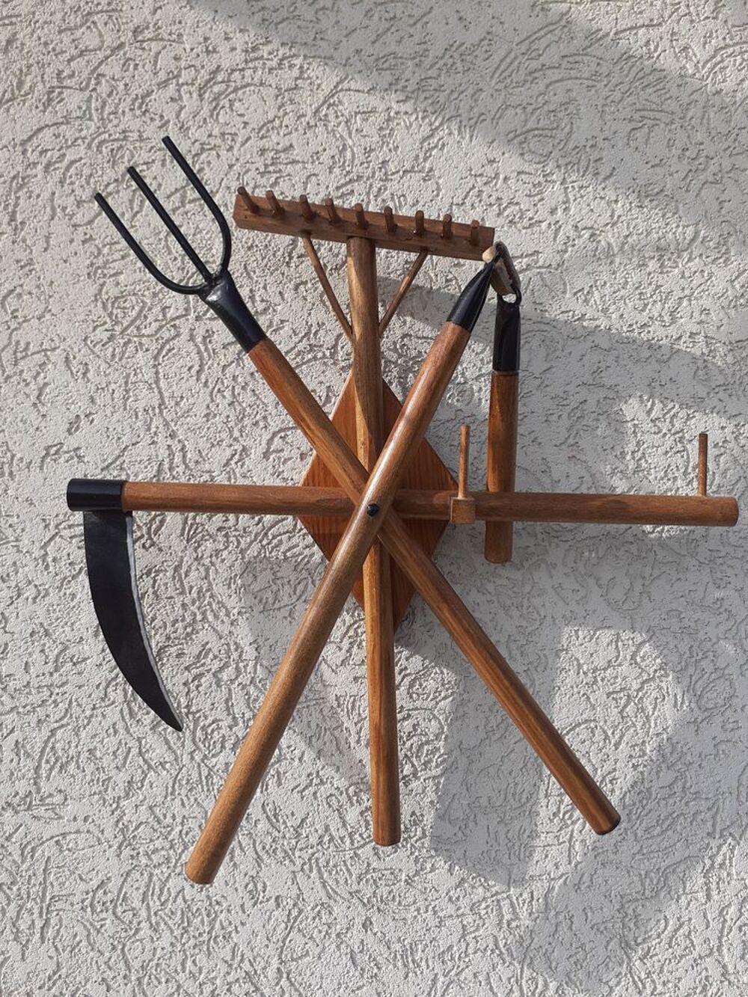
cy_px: 498
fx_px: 778
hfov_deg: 51.4
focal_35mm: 27
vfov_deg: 65.3
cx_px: 374
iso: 40
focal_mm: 3.6
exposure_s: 1/1217
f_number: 1.9
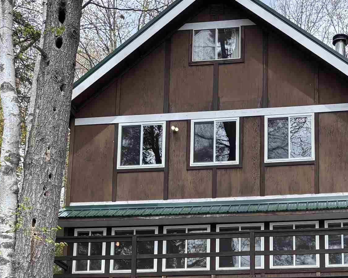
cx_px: 237
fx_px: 711
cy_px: 300
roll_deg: -0.9
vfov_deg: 21.1
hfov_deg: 27.3
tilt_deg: +13.3
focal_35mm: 69
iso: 50
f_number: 1.6
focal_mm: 5.96
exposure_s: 1/525
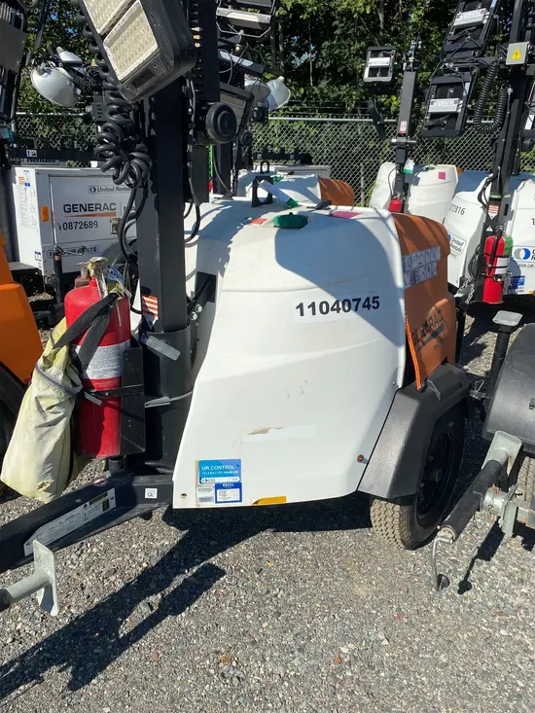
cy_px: 356
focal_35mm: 26
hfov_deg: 53.1
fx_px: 536
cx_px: 268
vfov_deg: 67.3
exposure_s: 1/5025
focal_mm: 4.25
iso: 32
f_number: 1.8
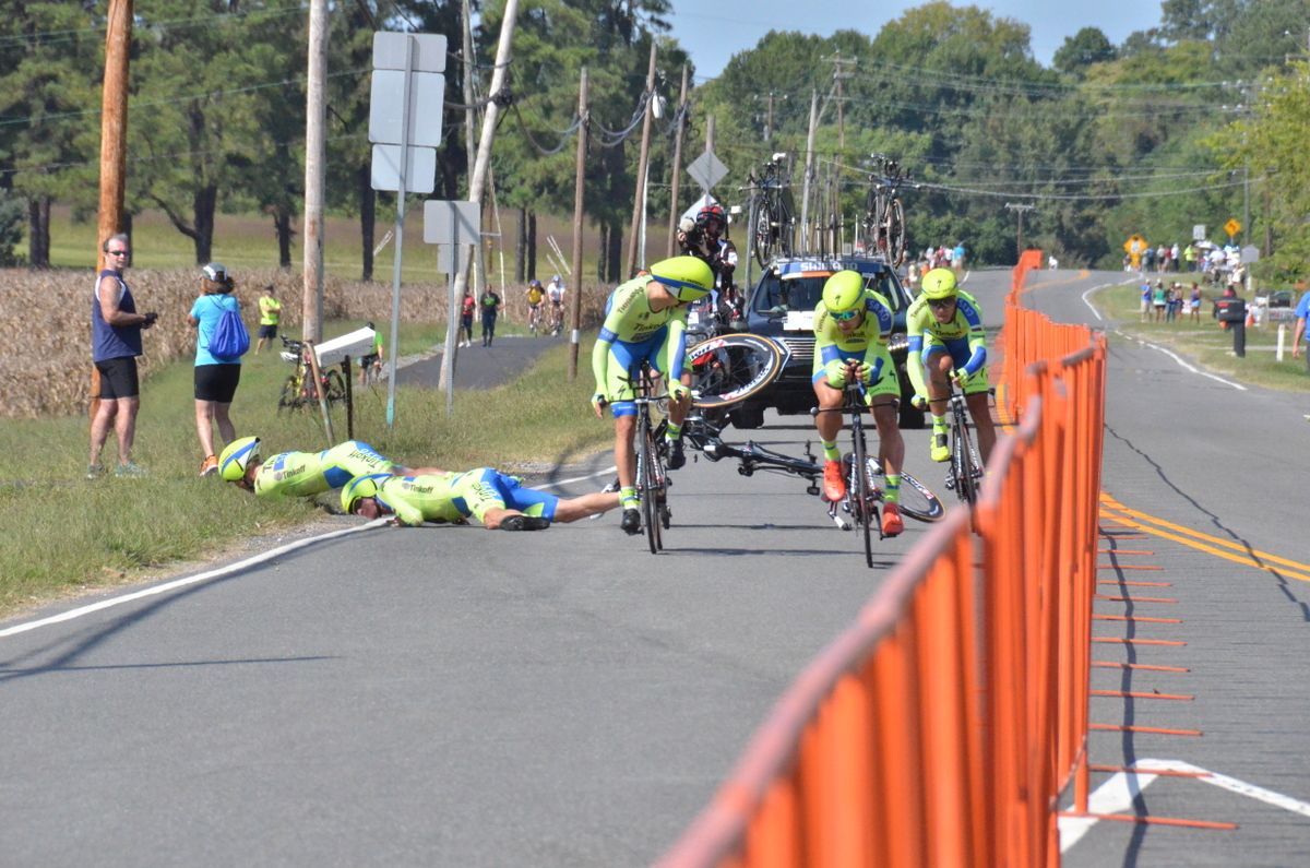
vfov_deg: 4.6
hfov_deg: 6.9
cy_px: 434
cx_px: 655
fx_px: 10895
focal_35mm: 300
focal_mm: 200
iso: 3200
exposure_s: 1/6400
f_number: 10
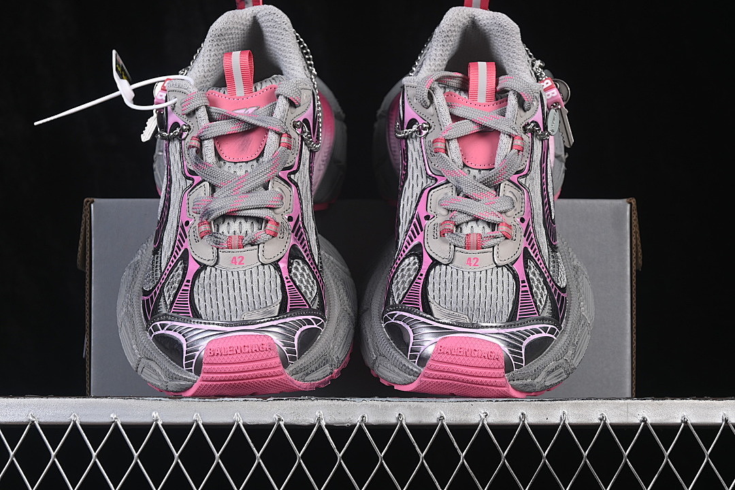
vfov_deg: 18.2
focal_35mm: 75
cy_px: 245
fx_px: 1531
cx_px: 368
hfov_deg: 27.0
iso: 160
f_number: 7.1
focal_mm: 50
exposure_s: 1/80
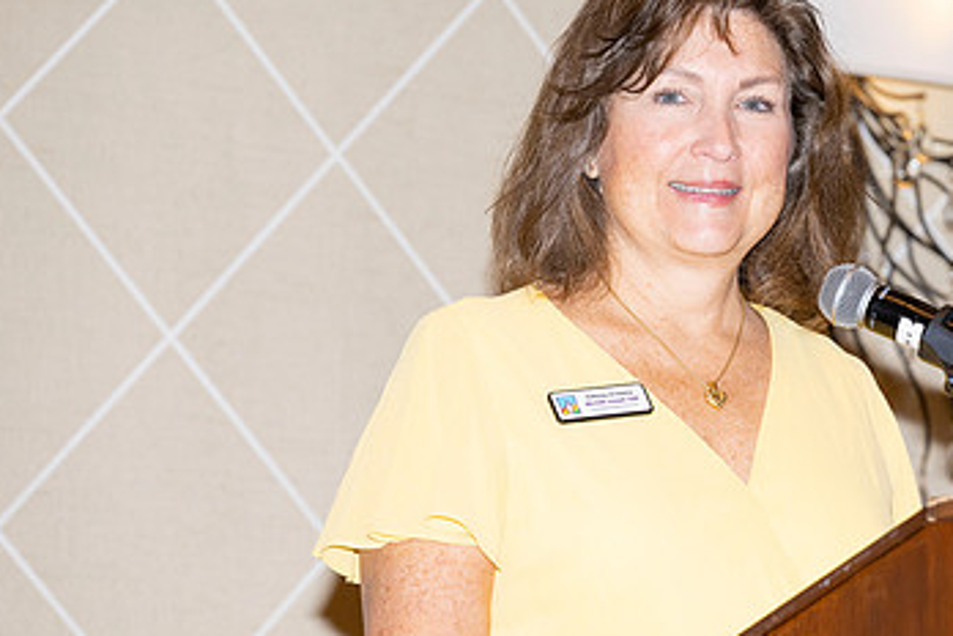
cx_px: 775
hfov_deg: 10.3
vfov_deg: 6.9
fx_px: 5294
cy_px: 319
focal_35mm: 200
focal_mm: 120
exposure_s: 1/100
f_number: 5.6
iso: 1000
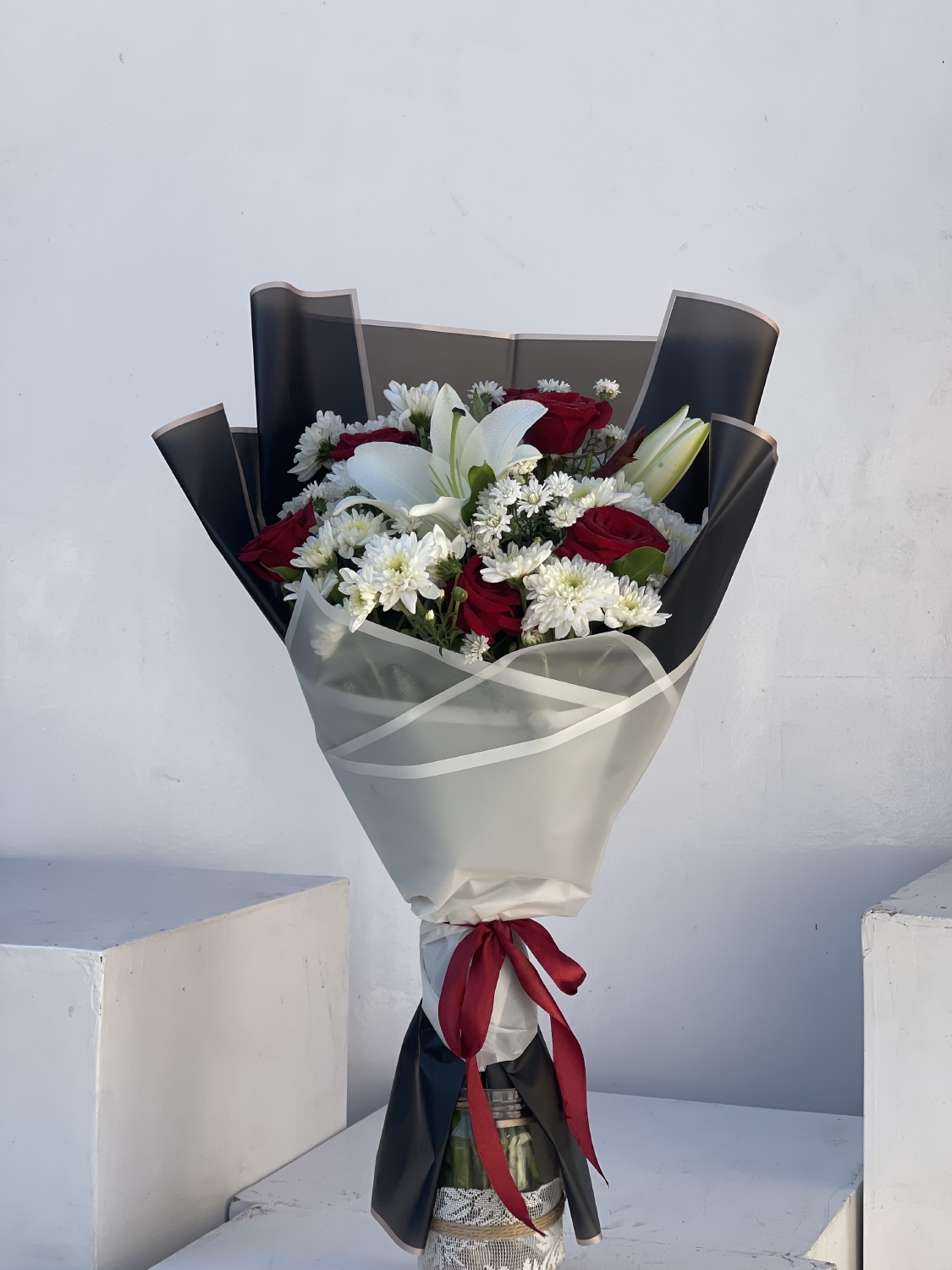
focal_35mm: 64
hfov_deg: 22.9
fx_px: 2347
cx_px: 476
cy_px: 635
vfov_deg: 30.3
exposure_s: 1/742
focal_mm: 7.5
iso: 20
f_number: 2.2
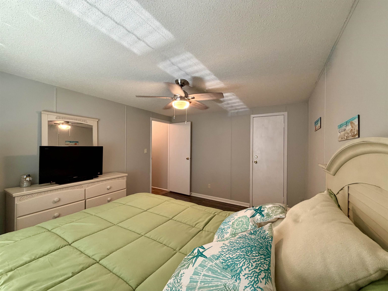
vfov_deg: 85.7
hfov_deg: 102.1
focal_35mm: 14
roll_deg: +0.5
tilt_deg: -0.2
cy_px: 146
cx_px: 194
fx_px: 157
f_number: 2.2
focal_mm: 2.22
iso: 200
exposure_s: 1/60
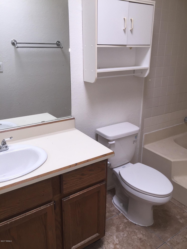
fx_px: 209
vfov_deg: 61.7
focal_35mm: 29
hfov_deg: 48.2
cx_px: 94
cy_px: 124
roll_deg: -0.6
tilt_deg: -19.0
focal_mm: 4.15
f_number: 2.2
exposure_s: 1/120
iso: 50
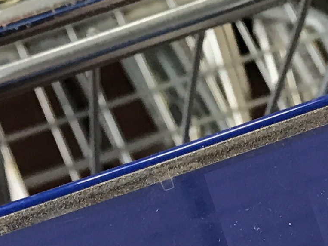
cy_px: 472
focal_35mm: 148
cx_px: 148
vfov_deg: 9.4
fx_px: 1402
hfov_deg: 13.3
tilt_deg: -68.0
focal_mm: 3.99
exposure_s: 1/25
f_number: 1.8
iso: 32
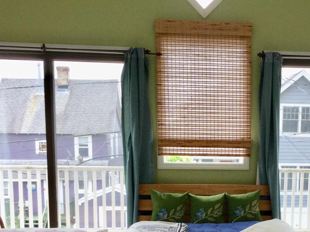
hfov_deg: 33.6
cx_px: 238
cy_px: 208
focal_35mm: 56
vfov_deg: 25.3
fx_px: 501
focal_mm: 3.3
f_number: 2.4
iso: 25
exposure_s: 1/208
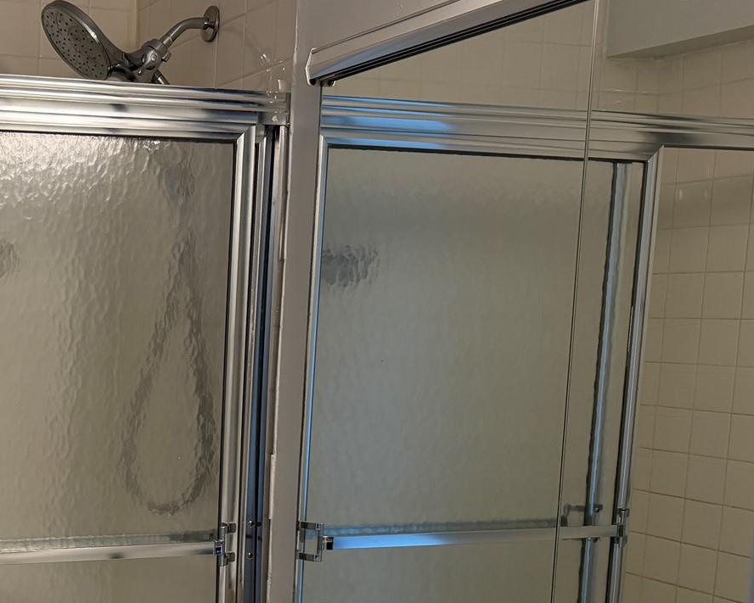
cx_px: -40
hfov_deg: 31.5
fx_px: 1205
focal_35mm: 54
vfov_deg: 27.6
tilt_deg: -9.3
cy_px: 481
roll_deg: -0.3
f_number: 1.78
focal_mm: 6.76
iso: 200
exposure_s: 1/125
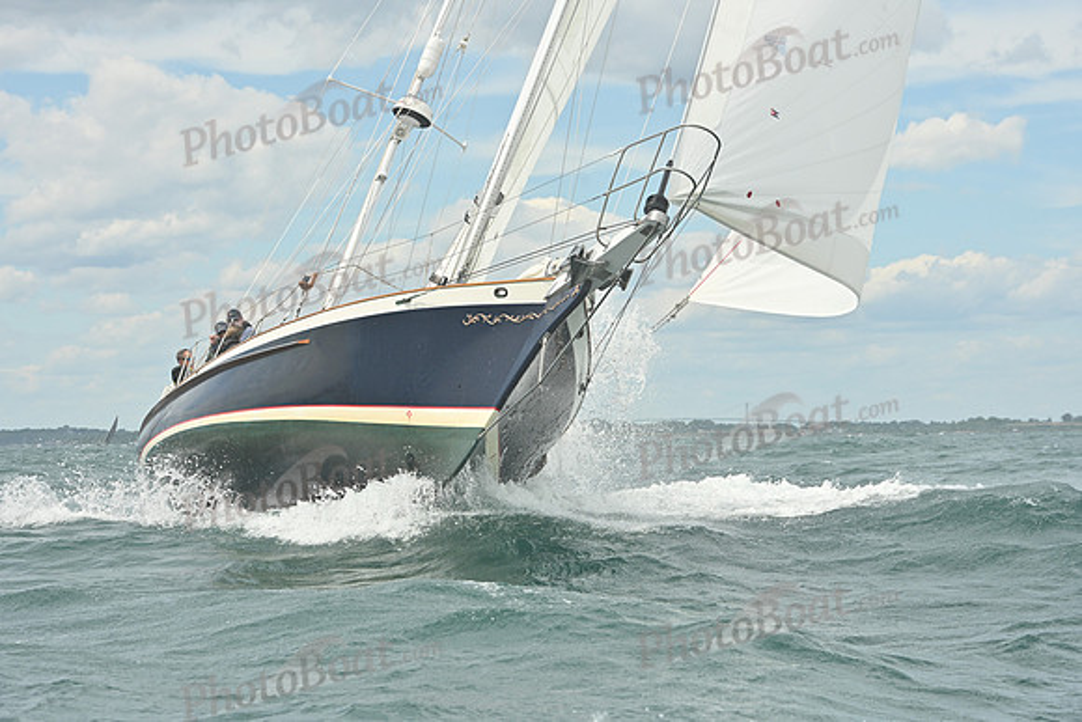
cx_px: 541
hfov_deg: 20.4
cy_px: 361
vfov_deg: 13.7
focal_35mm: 100
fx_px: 3006
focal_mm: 100
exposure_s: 1/1250
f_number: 10
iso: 320
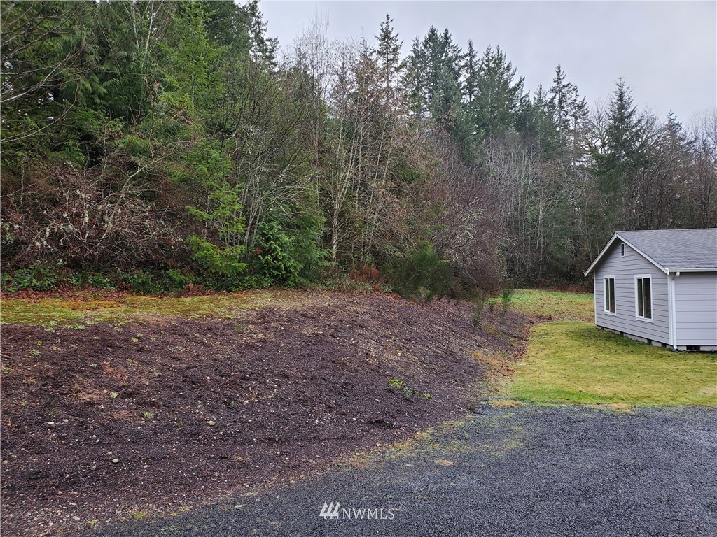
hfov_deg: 67.3
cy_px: 268
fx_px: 539
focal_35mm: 26
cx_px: 358
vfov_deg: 53.1
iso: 160
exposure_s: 1/120
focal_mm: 4.3
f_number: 2.4
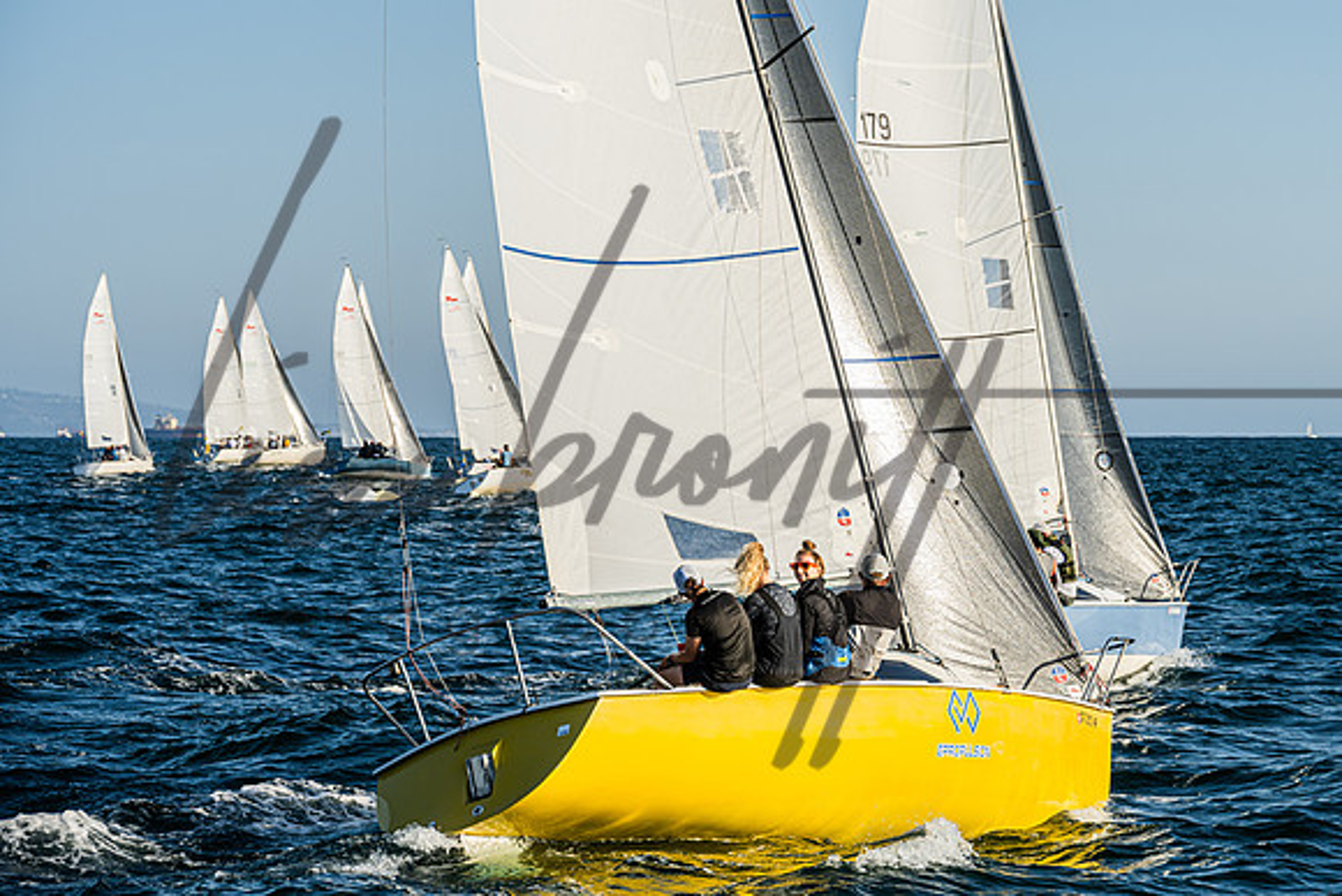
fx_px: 4229
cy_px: 381
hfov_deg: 18.0
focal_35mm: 113
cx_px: 839
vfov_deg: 12.1
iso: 100
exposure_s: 1/800
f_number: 6.3
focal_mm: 89
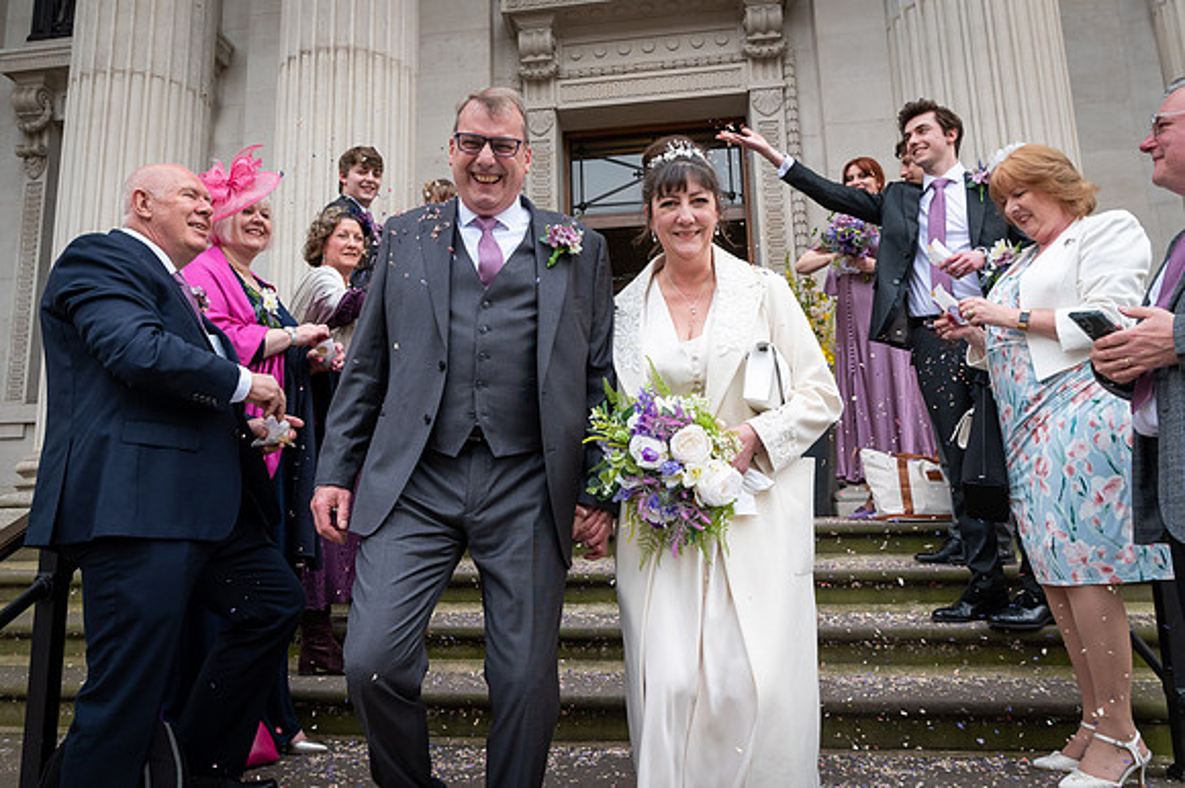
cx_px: 528
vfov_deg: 48.4
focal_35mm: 27
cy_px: 351
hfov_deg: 68.0
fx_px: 876
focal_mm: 24
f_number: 8
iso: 560
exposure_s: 1/400
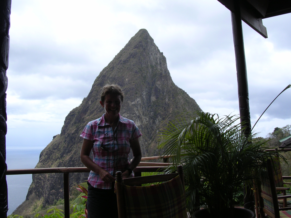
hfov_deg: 49.0
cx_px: 146
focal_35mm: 38
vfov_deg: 37.7
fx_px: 319
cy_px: 109
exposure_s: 1/233
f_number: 5.6
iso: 100
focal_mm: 5.8
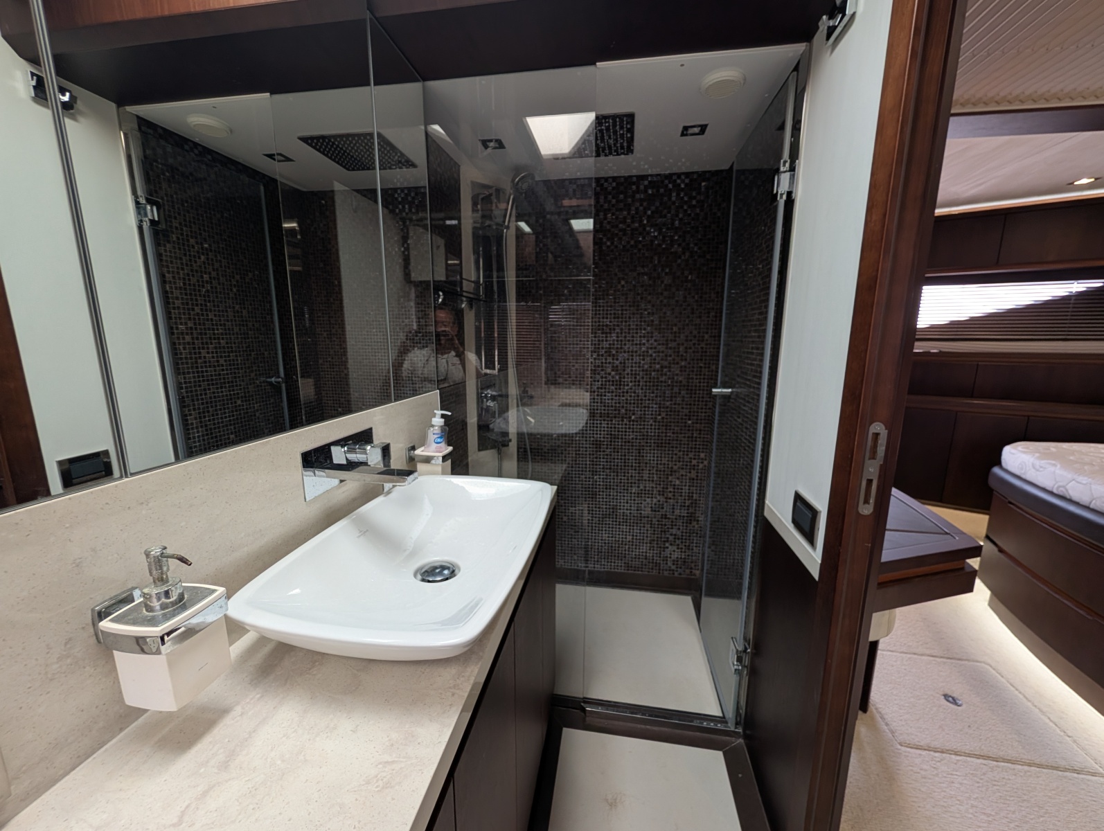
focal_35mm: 12
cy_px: 416
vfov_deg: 94.6
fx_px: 383
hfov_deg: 110.5
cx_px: 552
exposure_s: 1/101
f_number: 1.7
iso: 72
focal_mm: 2.02
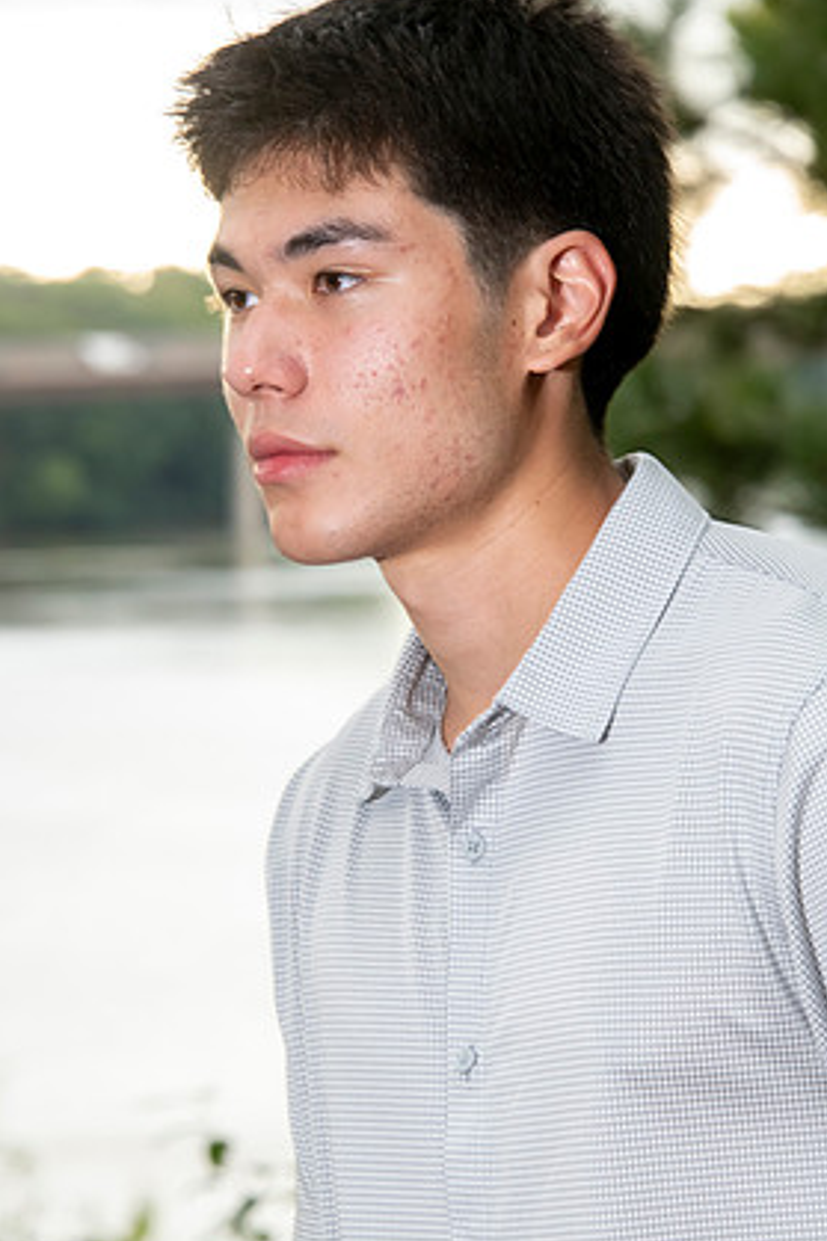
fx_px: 7035
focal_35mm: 204
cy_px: 646
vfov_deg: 10.1
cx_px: 442
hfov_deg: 6.7
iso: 2000
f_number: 10
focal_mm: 190
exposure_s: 1/160
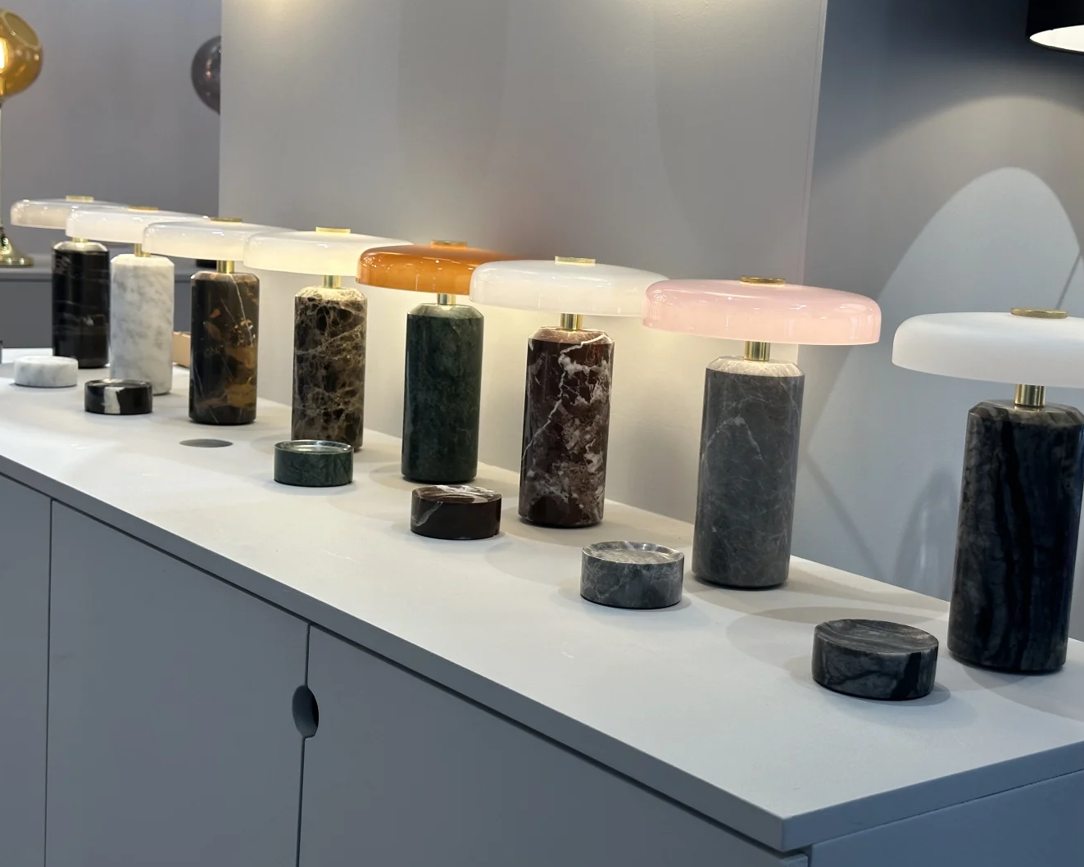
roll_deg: -3.0
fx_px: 1636
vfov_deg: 29.7
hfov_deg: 36.6
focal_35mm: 51
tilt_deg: -9.0
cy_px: 438
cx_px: 580
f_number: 1.78
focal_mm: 6.86
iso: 80
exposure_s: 1/100
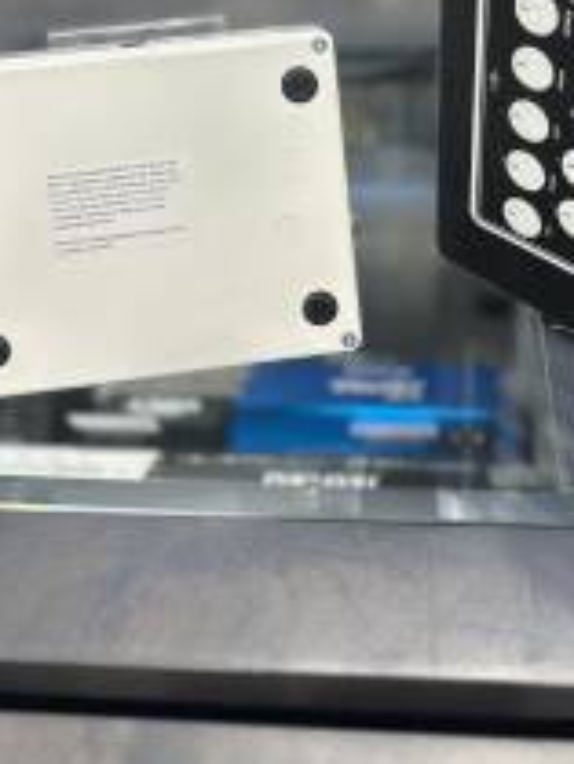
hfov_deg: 31.4
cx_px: 362
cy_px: 73
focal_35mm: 46
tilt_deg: -32.5
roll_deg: +0.6
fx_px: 1016
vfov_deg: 38.3
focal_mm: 6.86
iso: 80
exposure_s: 1/120
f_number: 1.78
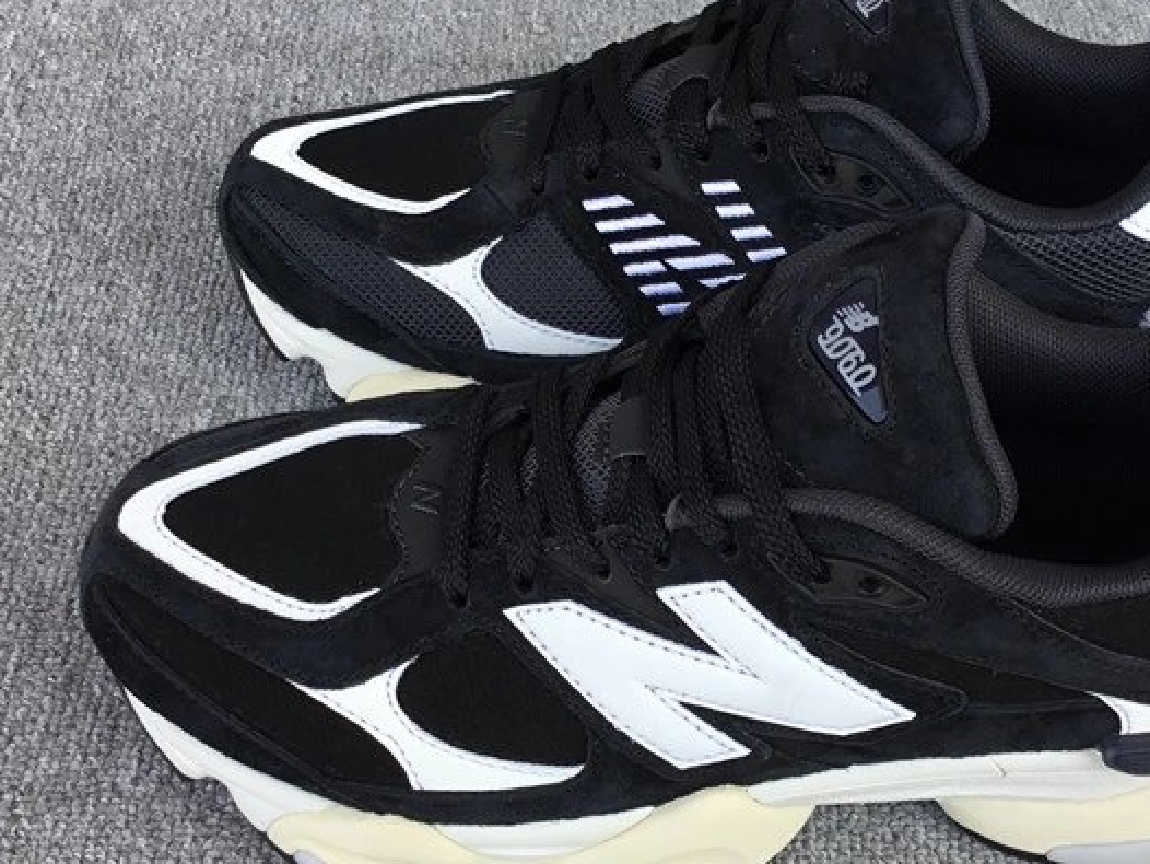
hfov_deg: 35.9
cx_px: 743
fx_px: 1762
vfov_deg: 27.5
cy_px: 412
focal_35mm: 53
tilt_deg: -48.7
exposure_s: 1/128
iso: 25
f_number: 2.4
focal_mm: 3.3
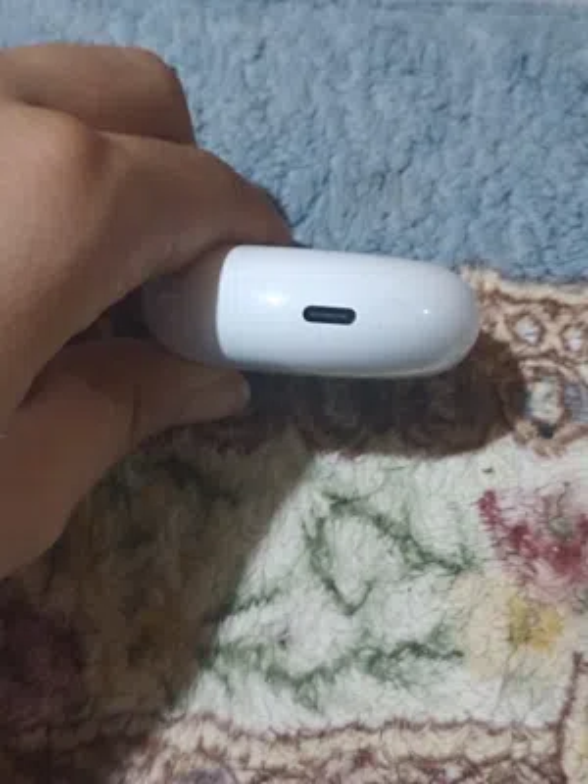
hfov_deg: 28.6
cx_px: 294
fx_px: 1155
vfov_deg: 37.5
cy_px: 392
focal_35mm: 51
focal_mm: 4.75
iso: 801
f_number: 1.8
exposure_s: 1/25
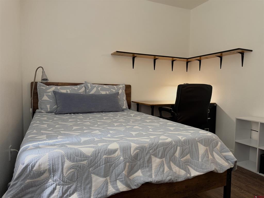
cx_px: 132
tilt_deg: -3.3
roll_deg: -1.9
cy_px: 99
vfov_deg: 56.8
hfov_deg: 71.6
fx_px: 183
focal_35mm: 24
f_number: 1.78
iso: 200
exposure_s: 1/78
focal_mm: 6.76
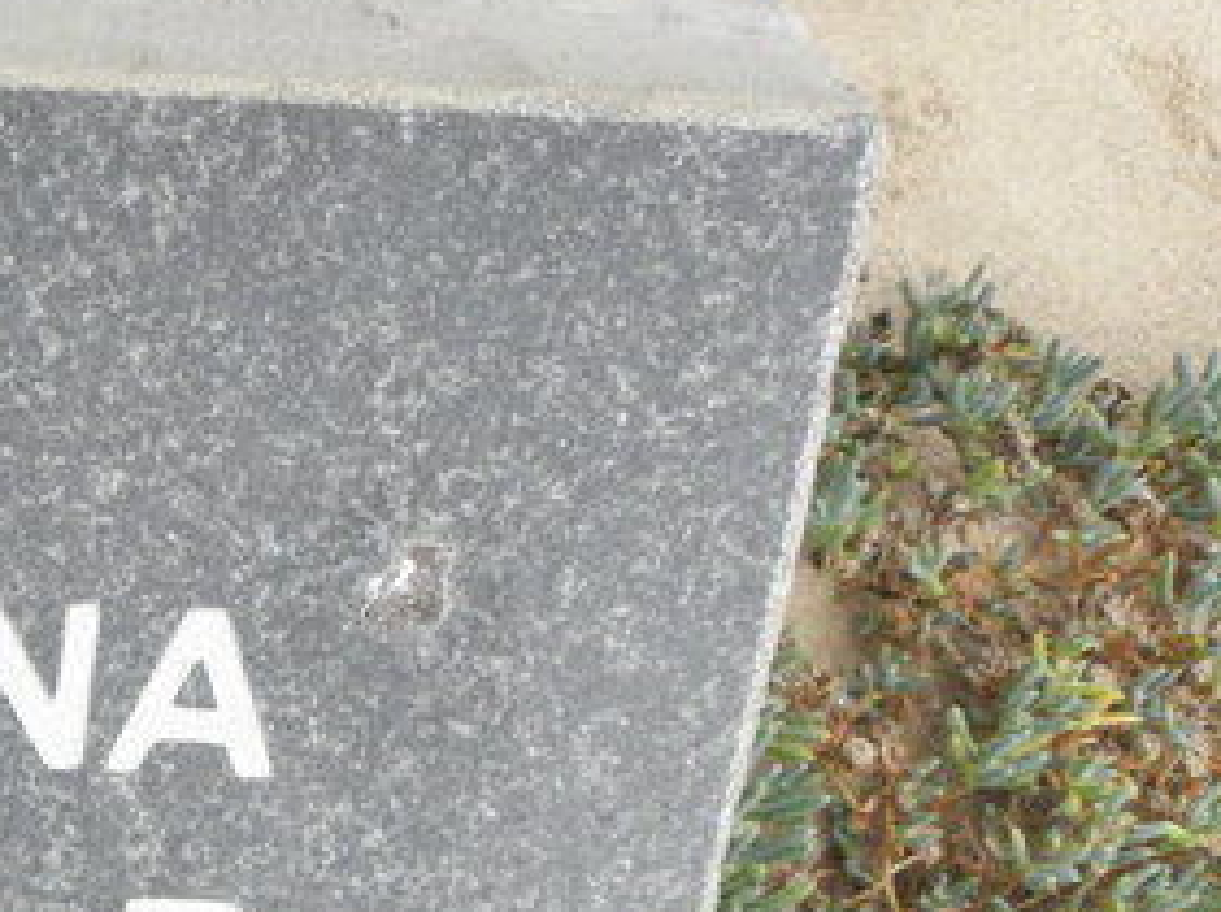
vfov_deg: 18.6
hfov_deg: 22.3
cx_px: -426
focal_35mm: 77
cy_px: 925
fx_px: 2713
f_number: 5.6
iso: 200
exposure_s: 1/320
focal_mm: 4.83
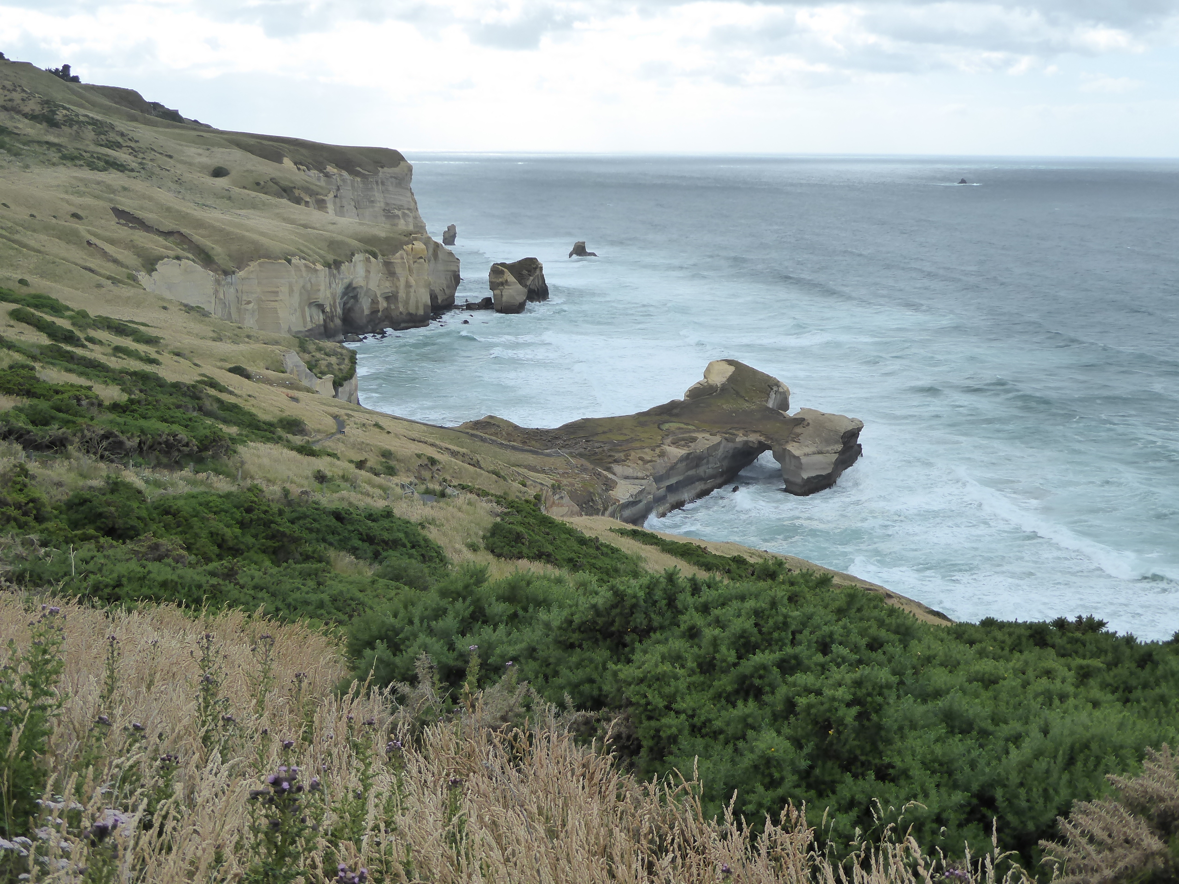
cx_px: 590
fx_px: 1430
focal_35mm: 42
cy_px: 442
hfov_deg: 44.8
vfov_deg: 34.3
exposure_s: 1/500
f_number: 3.8
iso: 160
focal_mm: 7.2
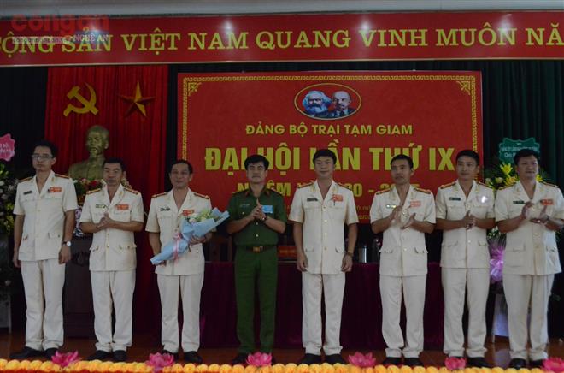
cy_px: 186
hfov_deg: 43.7
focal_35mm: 45
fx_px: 703
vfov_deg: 29.7
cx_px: 282
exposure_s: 1/200
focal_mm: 30
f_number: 7.1
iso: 6400
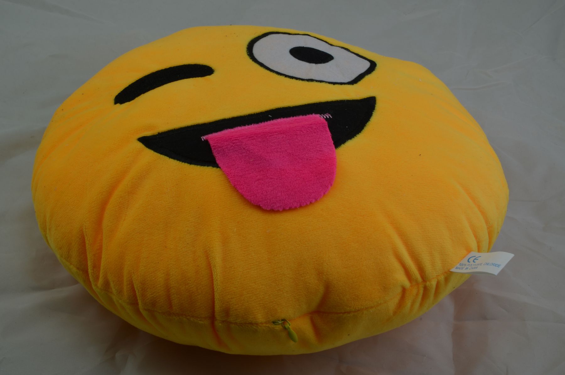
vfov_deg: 22.5
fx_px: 940
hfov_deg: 33.5
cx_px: 282
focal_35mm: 60
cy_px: 188
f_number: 20
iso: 100
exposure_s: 1/4
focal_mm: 40
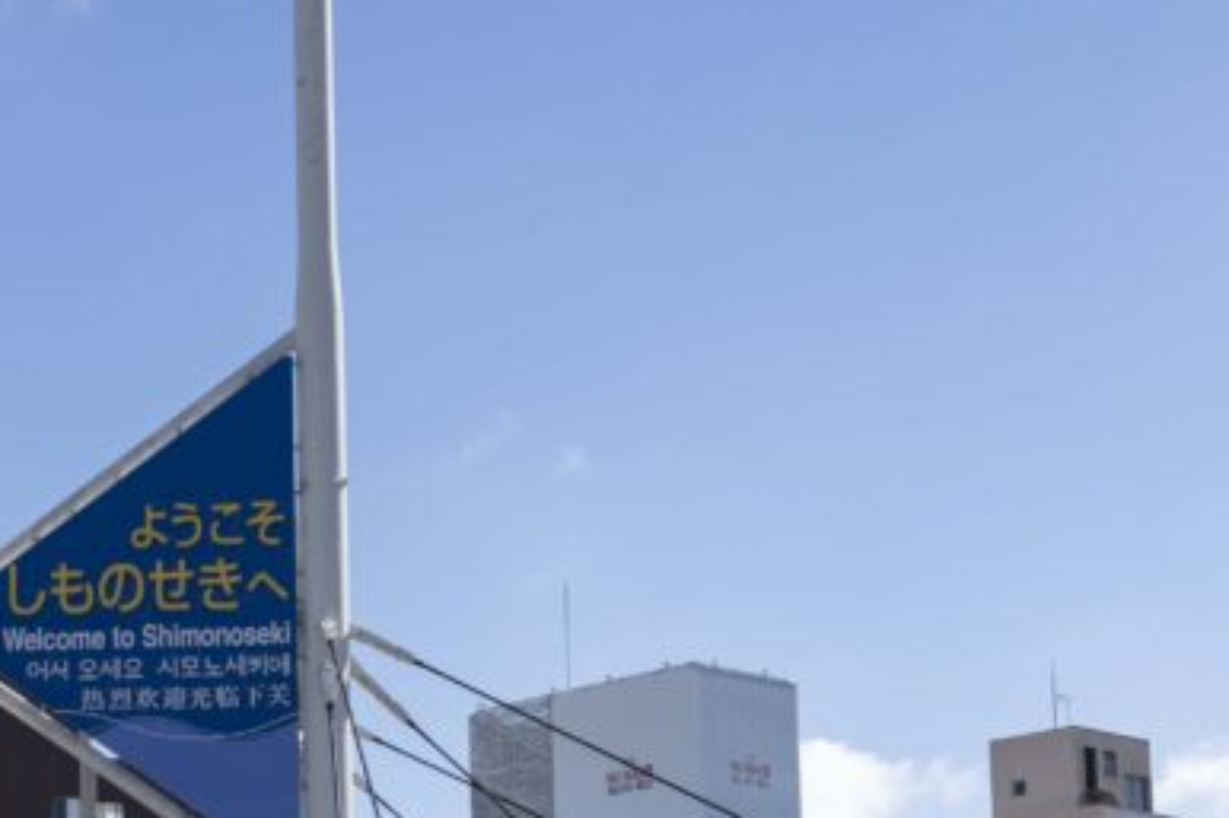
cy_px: 966
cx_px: -60
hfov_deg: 22.8
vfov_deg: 15.5
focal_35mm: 85
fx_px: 2900
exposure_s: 1/200
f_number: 11
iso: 100
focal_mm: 32
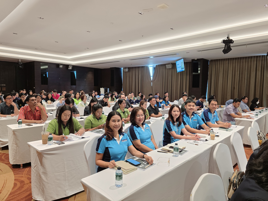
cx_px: 134
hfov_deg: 73.9
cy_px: 100
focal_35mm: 23
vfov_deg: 58.9
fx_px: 178
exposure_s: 1/120
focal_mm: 6.3
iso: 250
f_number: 1.7
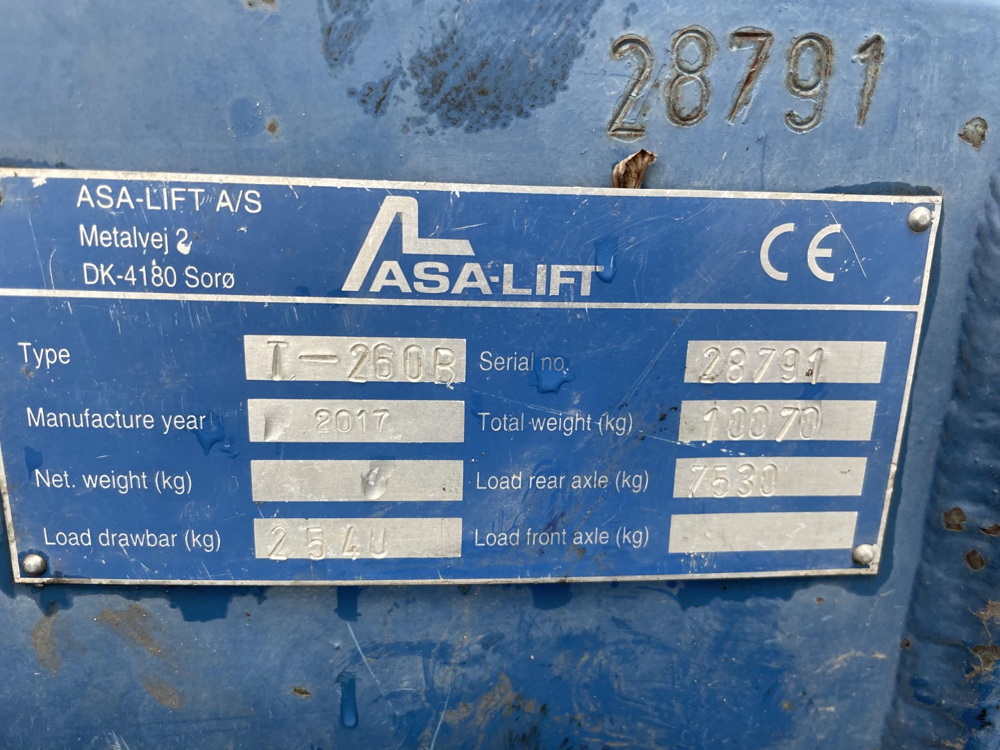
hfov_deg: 67.3
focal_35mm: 26
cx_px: 500
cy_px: 375
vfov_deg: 53.1
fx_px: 751
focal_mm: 4.2
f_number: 1.6
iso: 50
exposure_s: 1/121
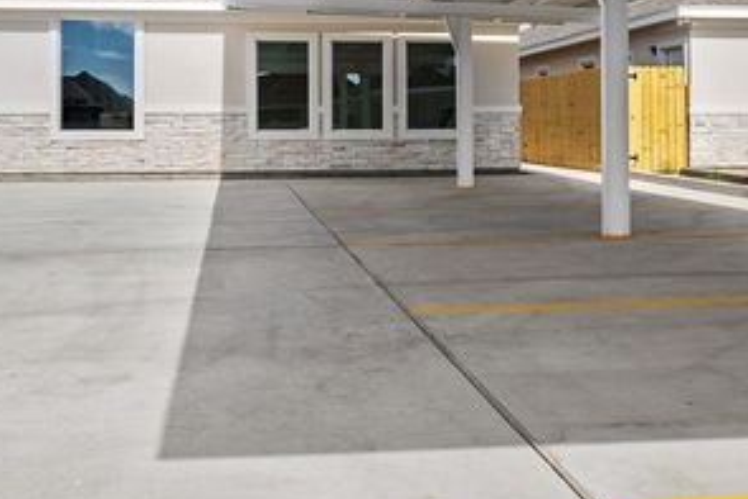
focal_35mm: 44
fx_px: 915
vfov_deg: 29.9
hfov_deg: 44.5
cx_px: 373
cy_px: 103
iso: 200
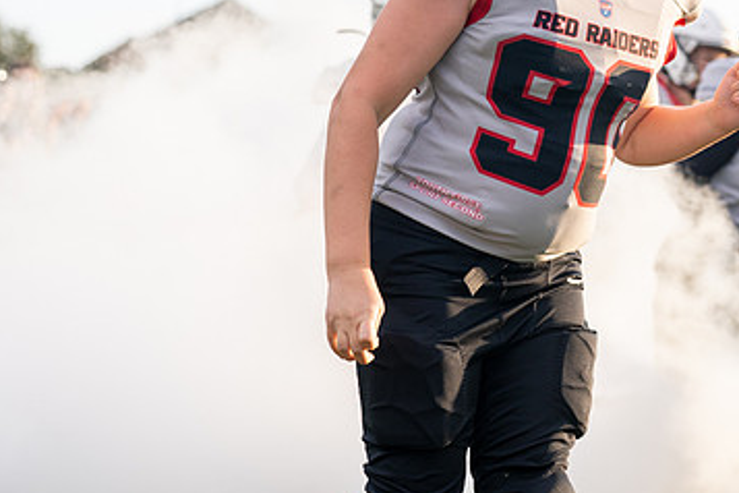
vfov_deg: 11.0
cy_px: 118
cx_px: 411
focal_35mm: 124
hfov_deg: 16.5
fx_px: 2545
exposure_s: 1/1000
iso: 400
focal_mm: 70
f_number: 4
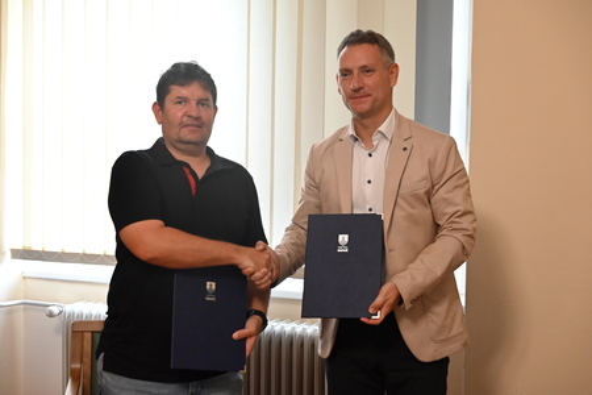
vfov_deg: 24.2
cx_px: 296
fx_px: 921
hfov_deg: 35.6
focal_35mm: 56
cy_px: 198
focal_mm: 56
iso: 3200
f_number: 4
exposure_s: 1/100
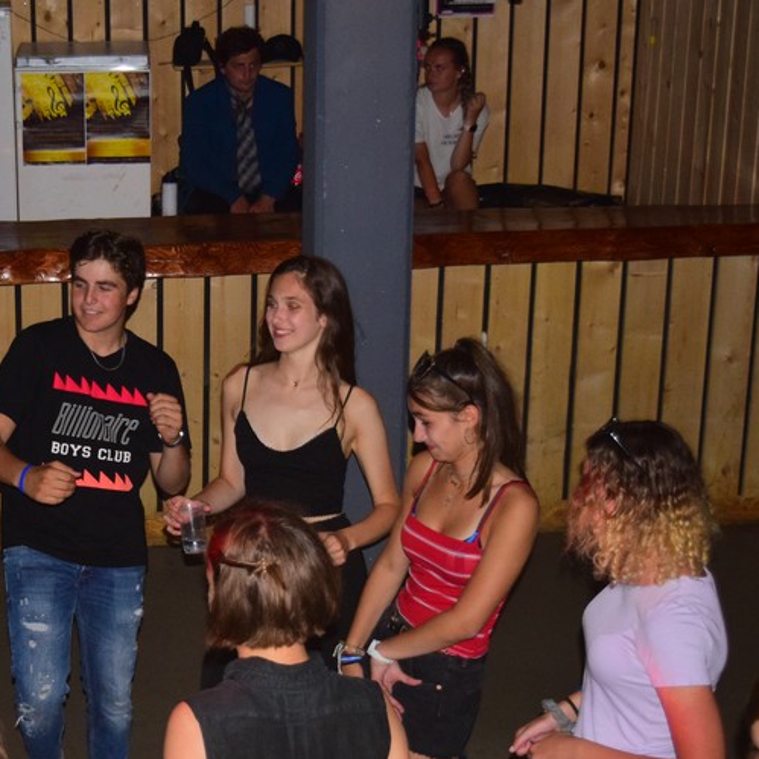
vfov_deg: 22.8
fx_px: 1882
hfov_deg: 22.4
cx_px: 106
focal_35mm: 76
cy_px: 433
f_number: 4.2
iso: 1600
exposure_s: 1/200
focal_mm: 29
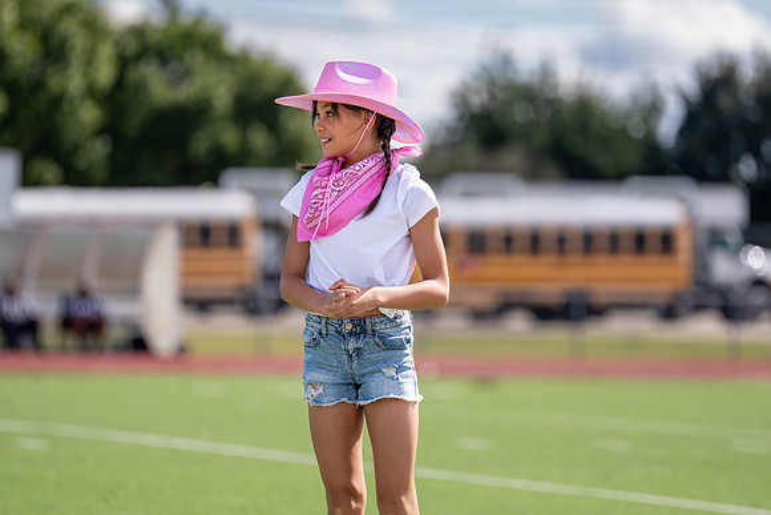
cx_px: 382
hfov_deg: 8.9
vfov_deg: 5.9
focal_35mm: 231
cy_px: 241
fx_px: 4954
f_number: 2.8
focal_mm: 170
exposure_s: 1/4000
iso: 250
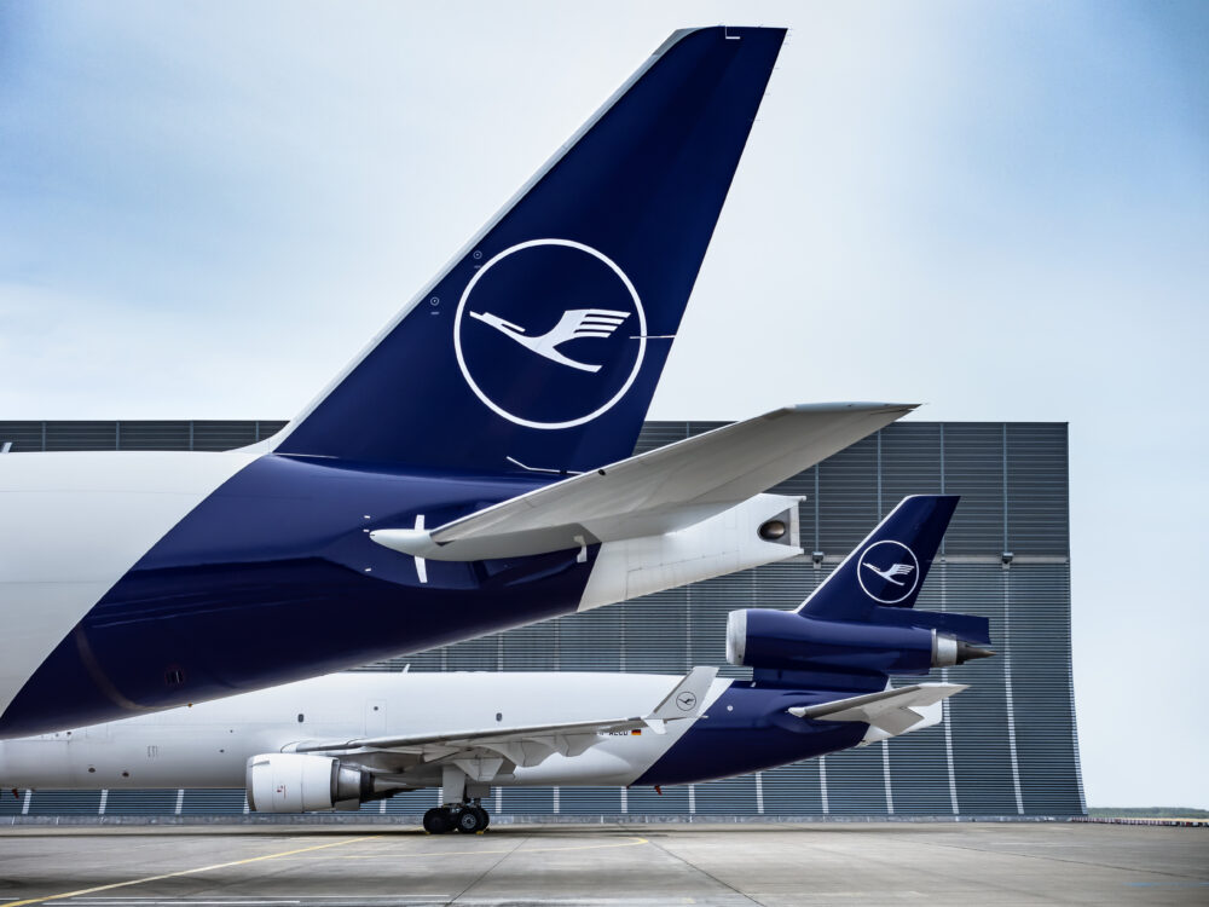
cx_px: 604
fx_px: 2445
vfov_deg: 21.0
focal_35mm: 70
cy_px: 454
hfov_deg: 27.8
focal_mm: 35
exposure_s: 1/250
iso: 400
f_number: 5.6
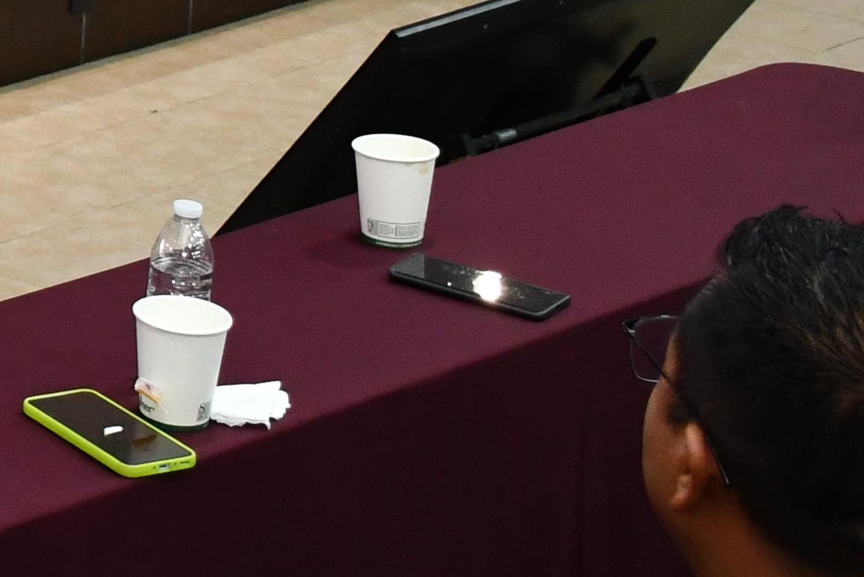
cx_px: -871
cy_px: -515
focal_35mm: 132
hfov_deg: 13.3
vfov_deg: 9.8
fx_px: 3169
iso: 1250
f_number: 4
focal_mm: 20
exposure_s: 1/60
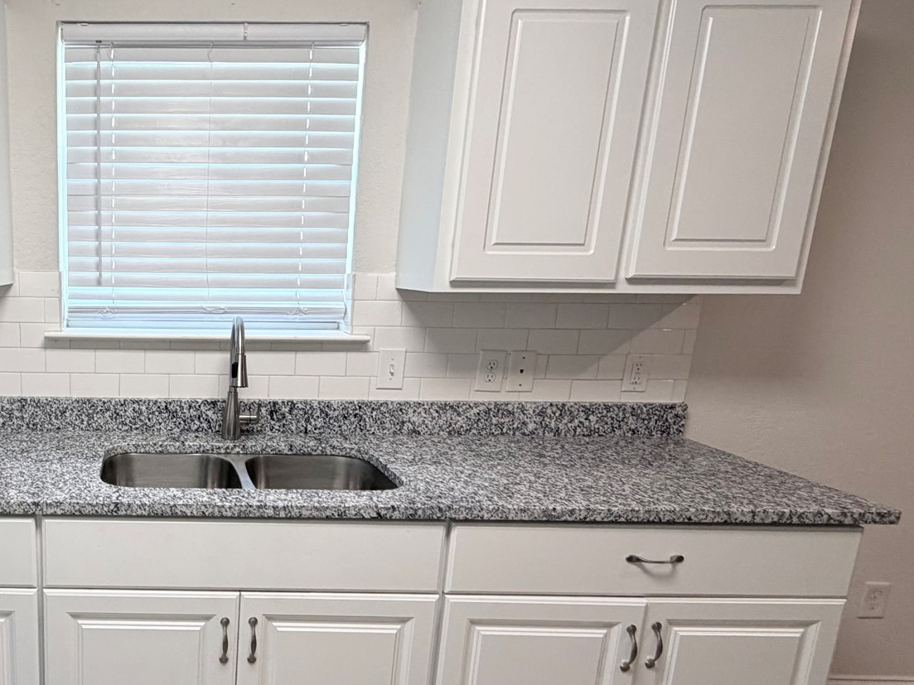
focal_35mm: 26
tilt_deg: -11.9
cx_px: 143
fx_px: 686
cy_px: 404
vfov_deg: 52.8
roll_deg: +0.1
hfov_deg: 60.1
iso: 250
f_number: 2.2
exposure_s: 1/120
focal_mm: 2.22
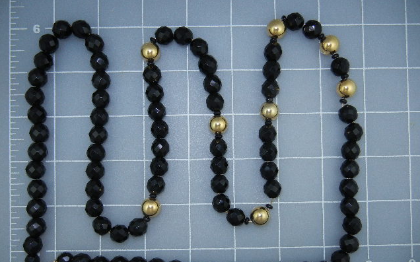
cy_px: 155
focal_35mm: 32
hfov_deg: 59.7
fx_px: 366
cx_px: 209
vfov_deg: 39.3
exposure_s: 1/30
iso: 271
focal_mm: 5.4
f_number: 3.5
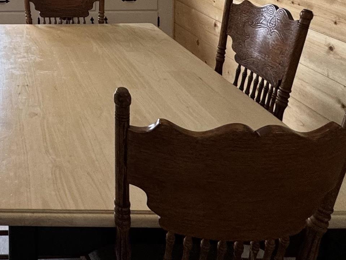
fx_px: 450
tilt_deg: -2.0
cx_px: -24
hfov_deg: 36.4
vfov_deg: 26.9
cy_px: -81
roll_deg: +0.9
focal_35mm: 45
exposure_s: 1/120
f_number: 2.2
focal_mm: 2.22
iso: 160
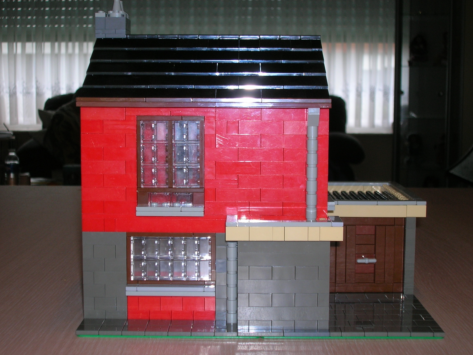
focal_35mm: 64
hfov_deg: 30.3
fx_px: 875
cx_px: 235
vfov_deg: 22.9
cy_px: 177
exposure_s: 1/60.1
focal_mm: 10.4
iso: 50
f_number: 3.6
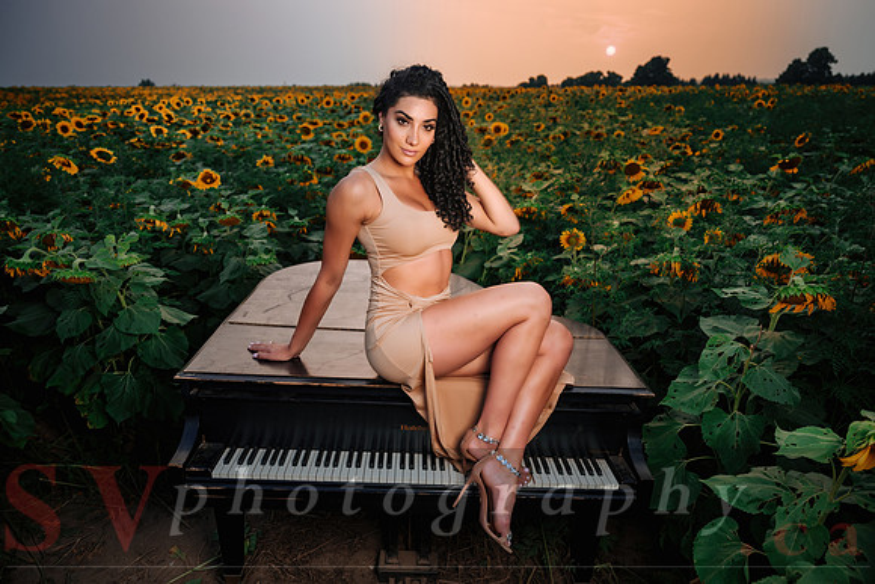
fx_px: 596
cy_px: 292
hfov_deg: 72.6
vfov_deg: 52.2
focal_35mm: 25
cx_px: 438
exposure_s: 1/50
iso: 64
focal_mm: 24
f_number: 3.2
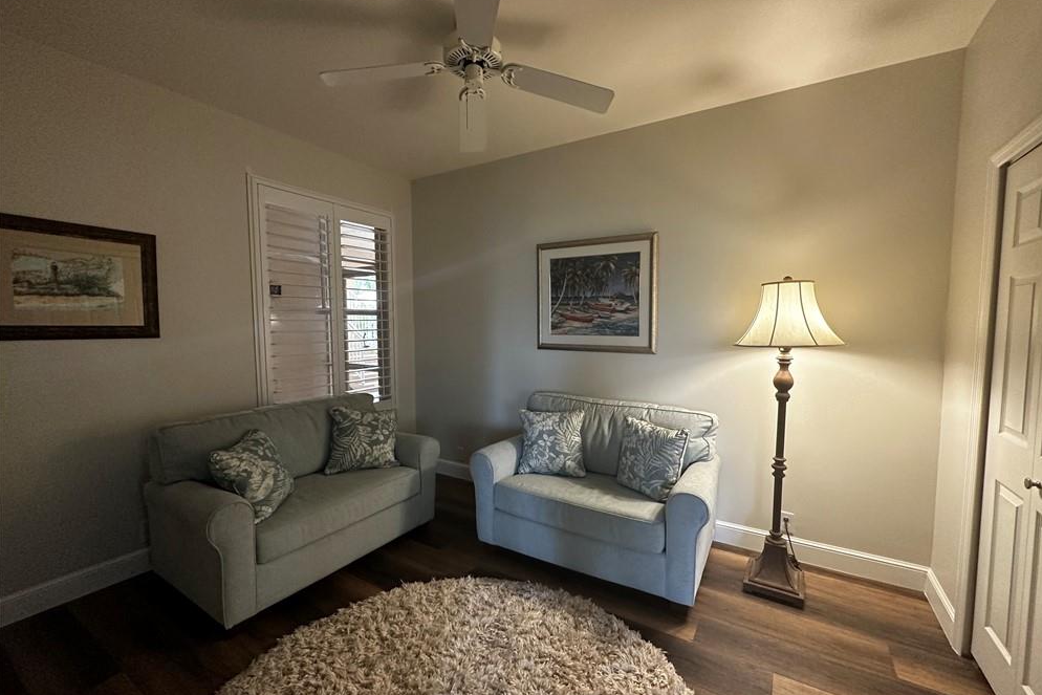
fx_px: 434
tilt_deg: -5.1
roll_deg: -0.1
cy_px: 353
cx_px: 534
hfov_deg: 100.4
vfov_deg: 77.3
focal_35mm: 15
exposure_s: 1/60
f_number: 2.2
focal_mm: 2.22
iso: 320
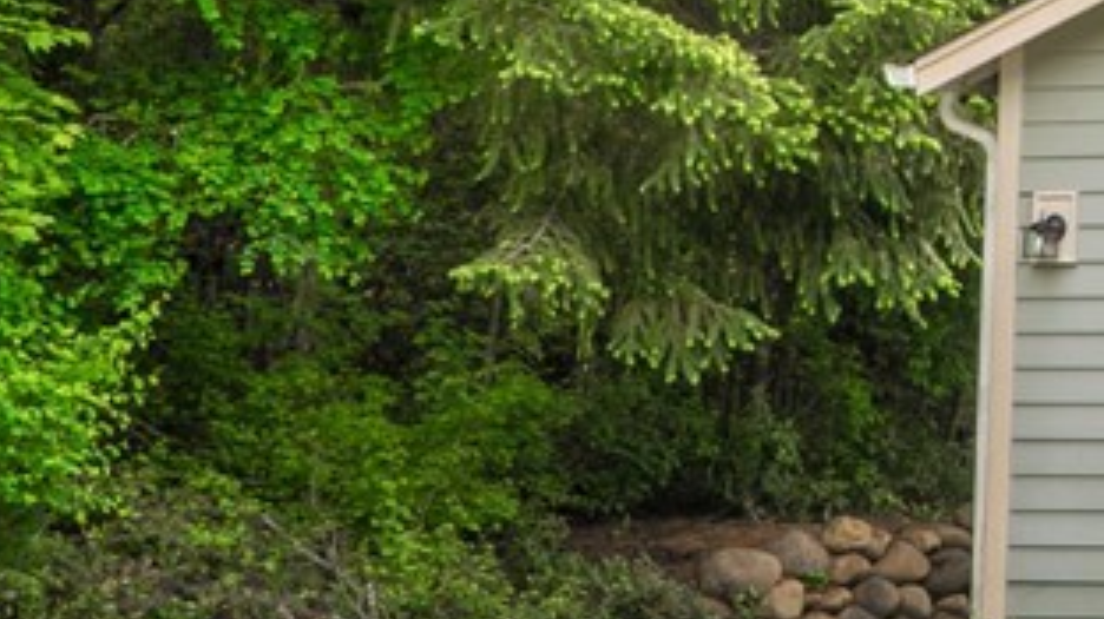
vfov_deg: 6.4
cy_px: -164
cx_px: 2611
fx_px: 5500
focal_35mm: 188
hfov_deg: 10.1
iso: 640
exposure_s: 1/250
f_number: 7.1
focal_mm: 33
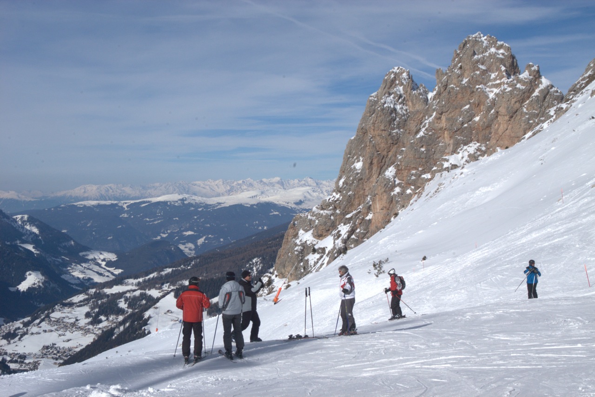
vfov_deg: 21.6
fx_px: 1041
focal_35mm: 63
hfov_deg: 31.9
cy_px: 198
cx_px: 298
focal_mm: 42
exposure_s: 1/500
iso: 200
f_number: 11
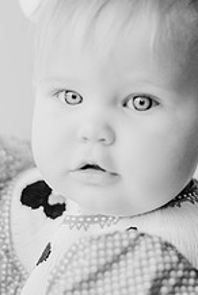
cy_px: 104
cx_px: 80
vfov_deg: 19.8
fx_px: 847
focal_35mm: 103
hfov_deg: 13.3
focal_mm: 50
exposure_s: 1/800
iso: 1000
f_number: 2
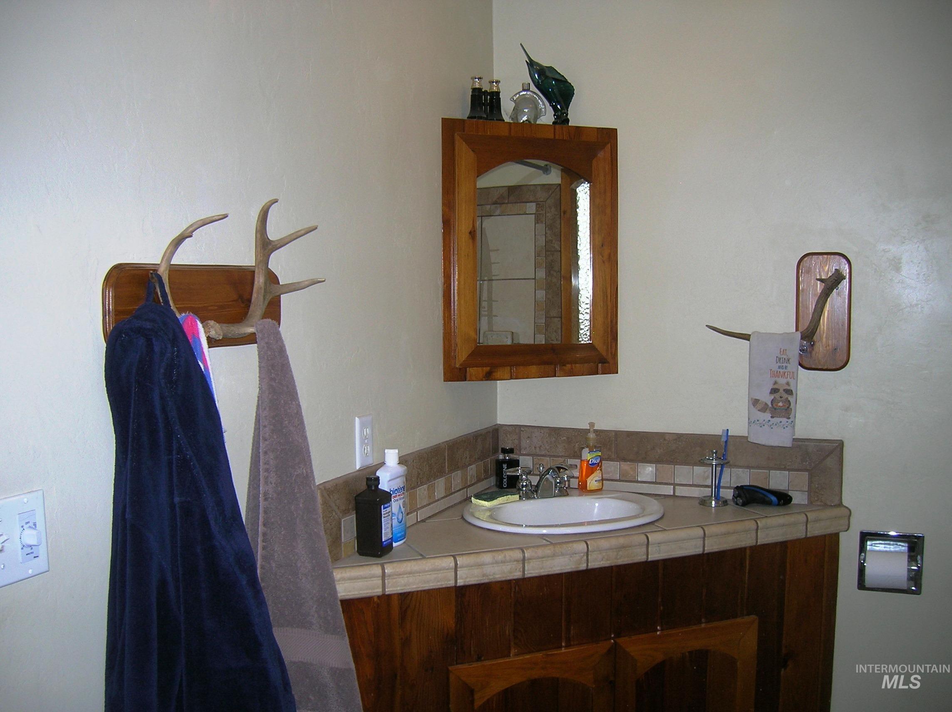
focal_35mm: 34
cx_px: 476
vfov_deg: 41.7
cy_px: 356
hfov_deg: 54.0
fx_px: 934
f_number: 2.9
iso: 50
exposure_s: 1/60.1
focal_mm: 5.7
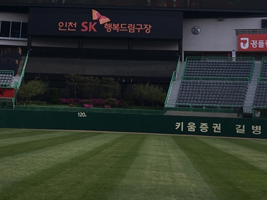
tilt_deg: +11.2
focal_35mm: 66
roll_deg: -2.6
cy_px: 10
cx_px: 138
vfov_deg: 21.7
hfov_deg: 29.4
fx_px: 510
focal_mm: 4.15
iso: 25
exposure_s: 1/1183
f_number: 2.2
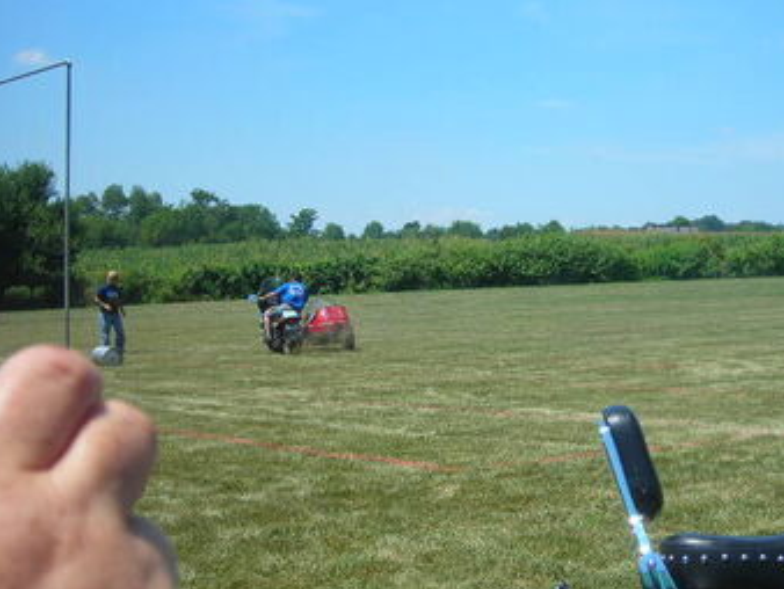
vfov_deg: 22.6
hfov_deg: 29.8
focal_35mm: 65
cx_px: 420
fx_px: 1473
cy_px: 327
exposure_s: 1/398
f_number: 3.6
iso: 50
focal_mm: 9.1
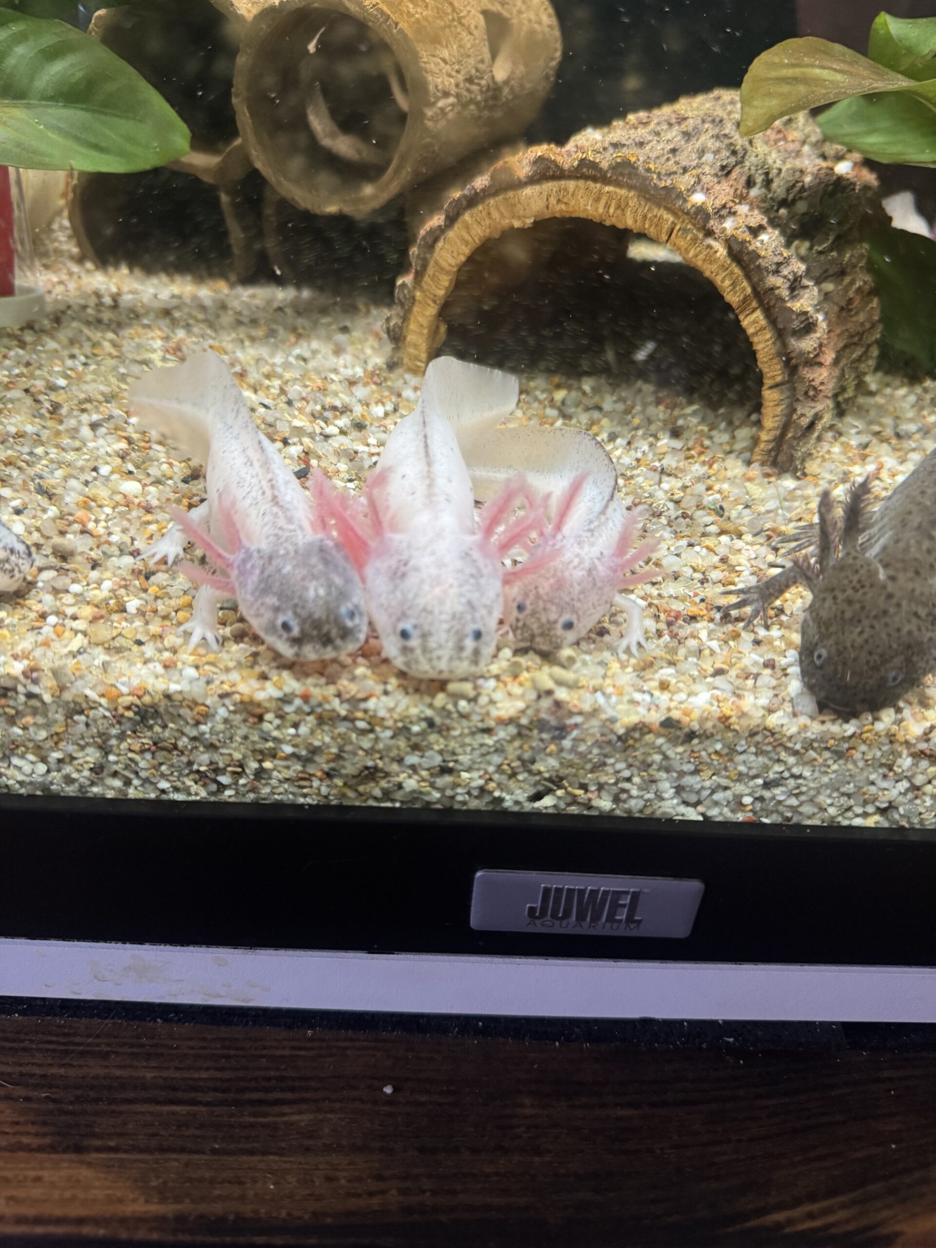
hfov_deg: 56.8
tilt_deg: -33.4
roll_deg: -3.8
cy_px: 624
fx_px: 865
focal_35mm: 24
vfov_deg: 71.6
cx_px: 468
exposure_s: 1/50
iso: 250
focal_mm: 6.76
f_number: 1.78
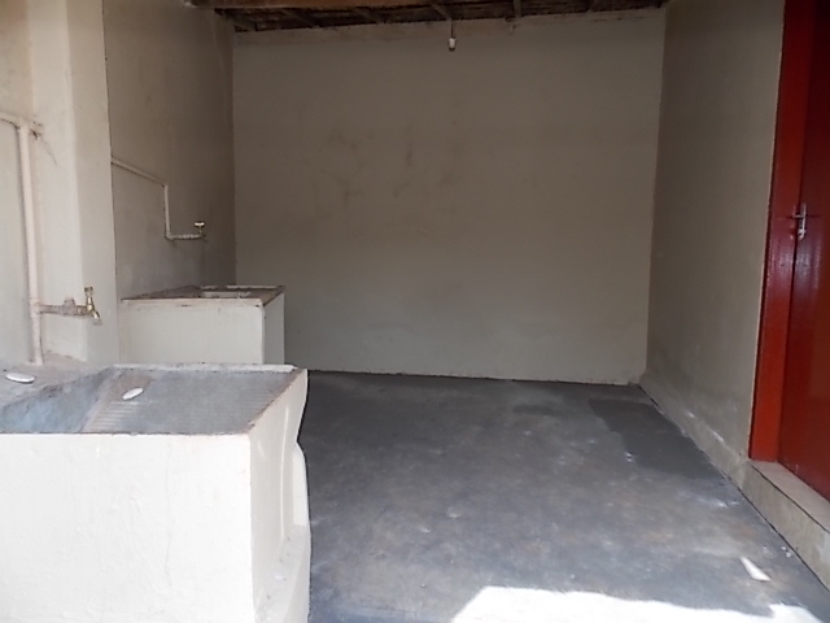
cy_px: 312
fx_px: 551
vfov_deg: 58.9
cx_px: 415
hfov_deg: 73.9
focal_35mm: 23
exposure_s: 1/100
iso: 80
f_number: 3.1
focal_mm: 4
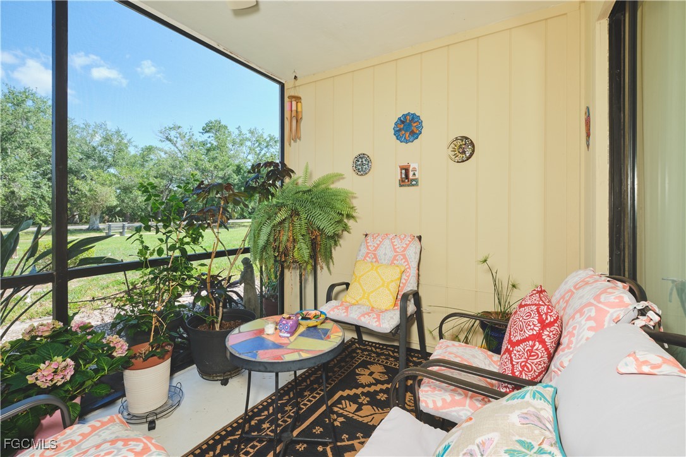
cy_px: 228
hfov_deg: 100.4
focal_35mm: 15
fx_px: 286
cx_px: 343
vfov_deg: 77.3
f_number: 8
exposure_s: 1/100
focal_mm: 10
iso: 400
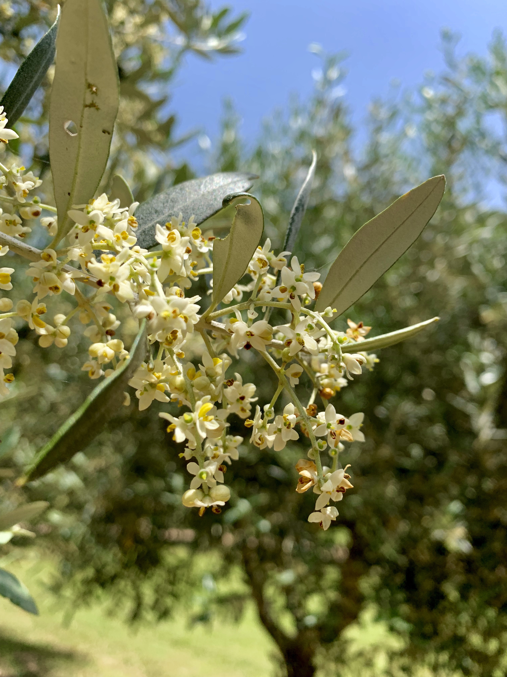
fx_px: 508
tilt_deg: +15.0
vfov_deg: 67.3
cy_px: 338
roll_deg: +1.8
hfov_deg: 53.1
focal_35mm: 26
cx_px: 254
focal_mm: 4.25
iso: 25
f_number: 1.8
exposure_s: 1/1250
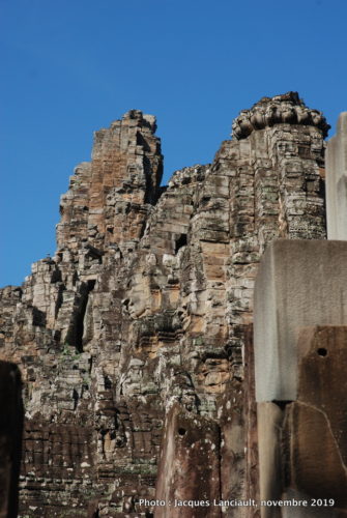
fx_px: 1297
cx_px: 174
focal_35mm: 90
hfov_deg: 15.2
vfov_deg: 22.6
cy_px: 259
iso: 200
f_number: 11
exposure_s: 1/250
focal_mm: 60
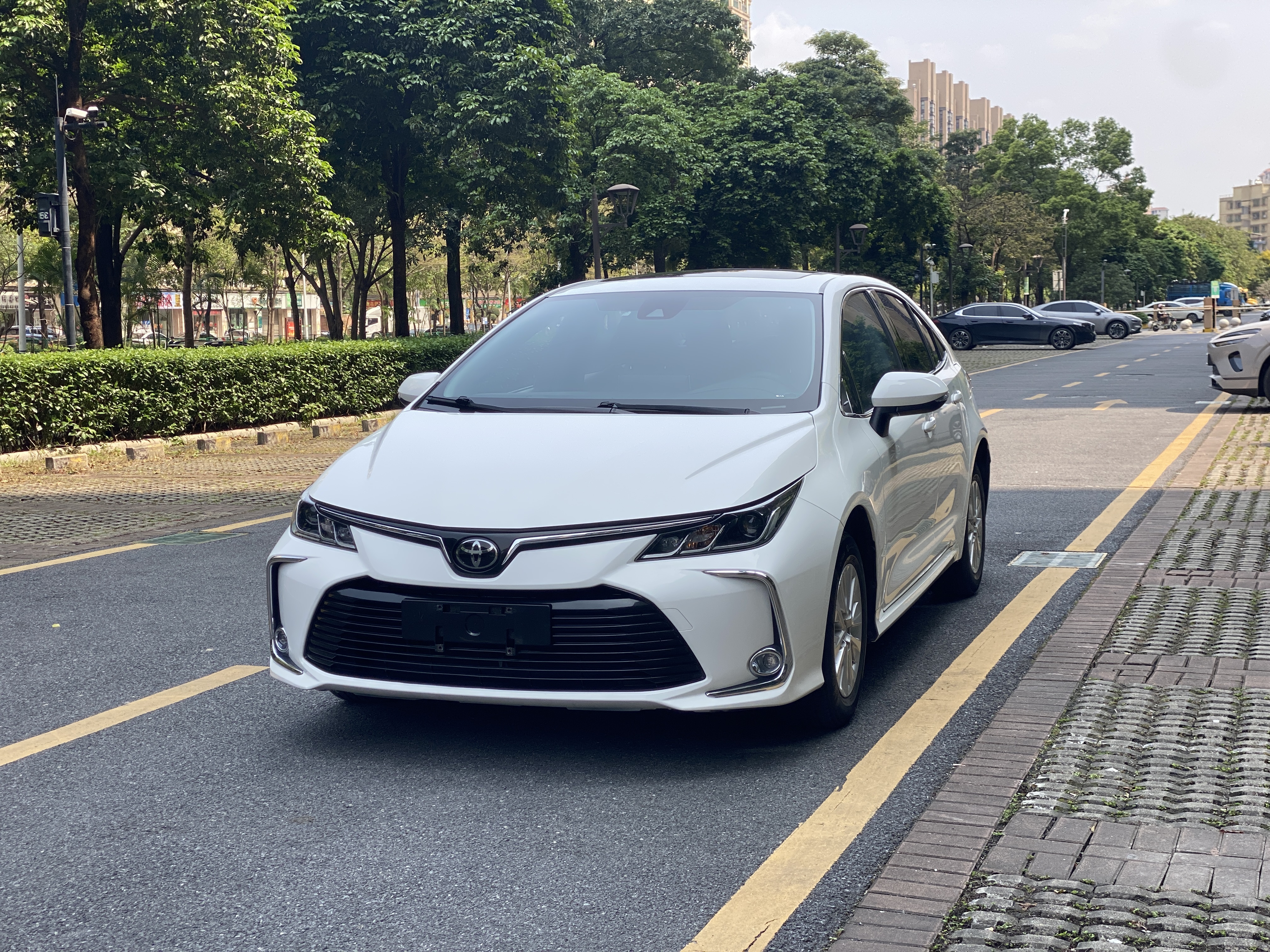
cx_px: 635
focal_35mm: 52
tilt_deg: -5.0
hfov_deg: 36.8
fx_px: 1908
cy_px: 476
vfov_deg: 28.0
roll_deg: +1.7
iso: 20
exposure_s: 1/571
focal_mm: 6
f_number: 2
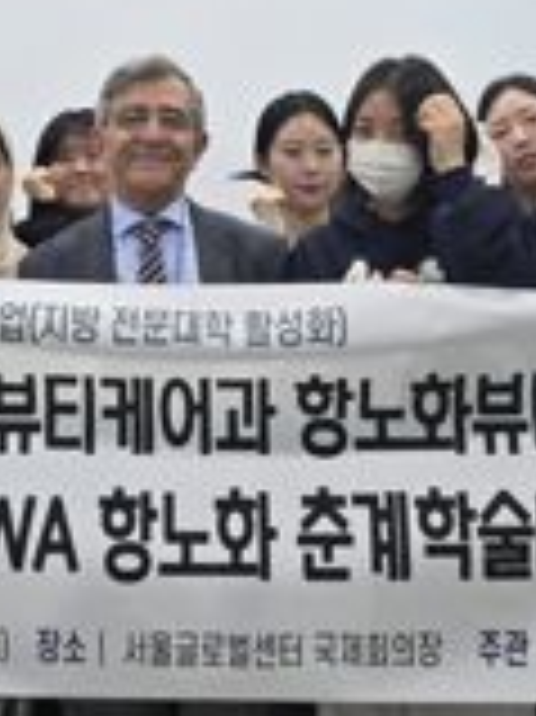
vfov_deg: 22.3
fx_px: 1799
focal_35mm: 87
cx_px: 113
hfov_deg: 16.8
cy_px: 158
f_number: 1.7
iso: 250
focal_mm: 6.3
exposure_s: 1/120
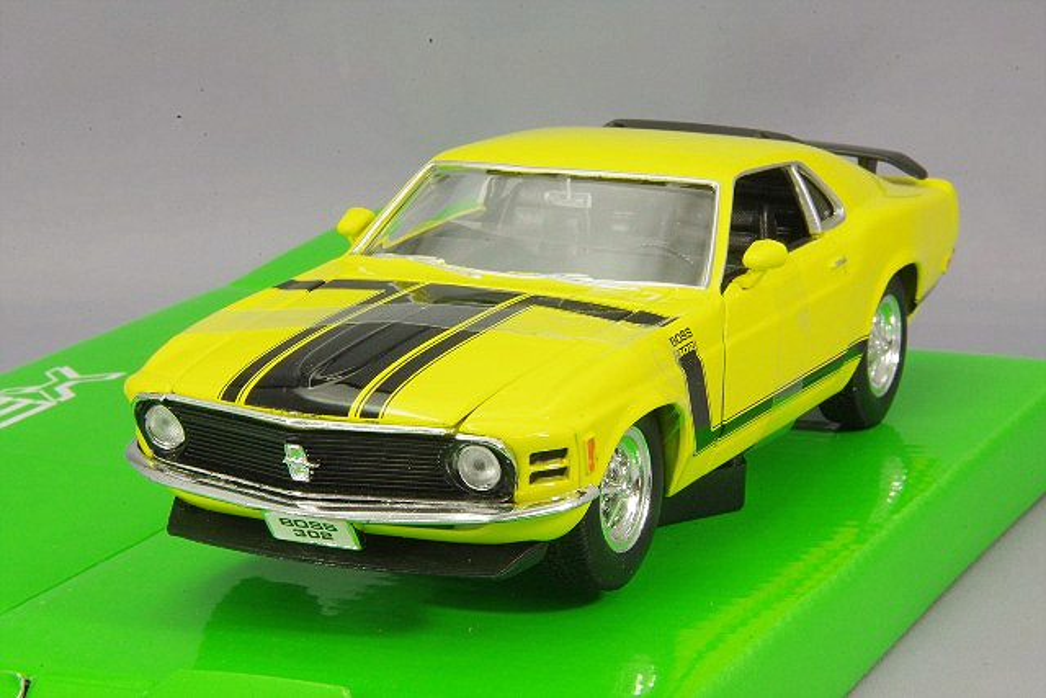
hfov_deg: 18.3
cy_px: 349
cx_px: 523
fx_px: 3255
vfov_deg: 12.2
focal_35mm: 112
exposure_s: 1/1.25
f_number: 32
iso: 400
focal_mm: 75
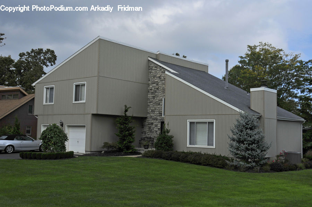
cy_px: 104
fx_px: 350
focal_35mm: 40
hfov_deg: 48.0
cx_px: 156
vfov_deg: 32.9
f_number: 7.1
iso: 200
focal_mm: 27
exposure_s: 1/1600
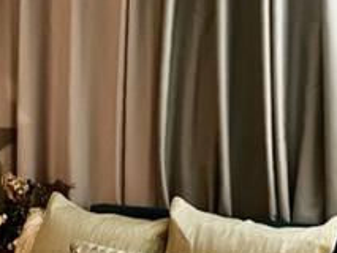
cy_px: 136
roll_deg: -3.0
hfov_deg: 24.8
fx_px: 760
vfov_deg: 18.9
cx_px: 90
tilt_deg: -0.1
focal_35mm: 78
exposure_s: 1/30
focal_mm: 4.2
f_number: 1.6
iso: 1000
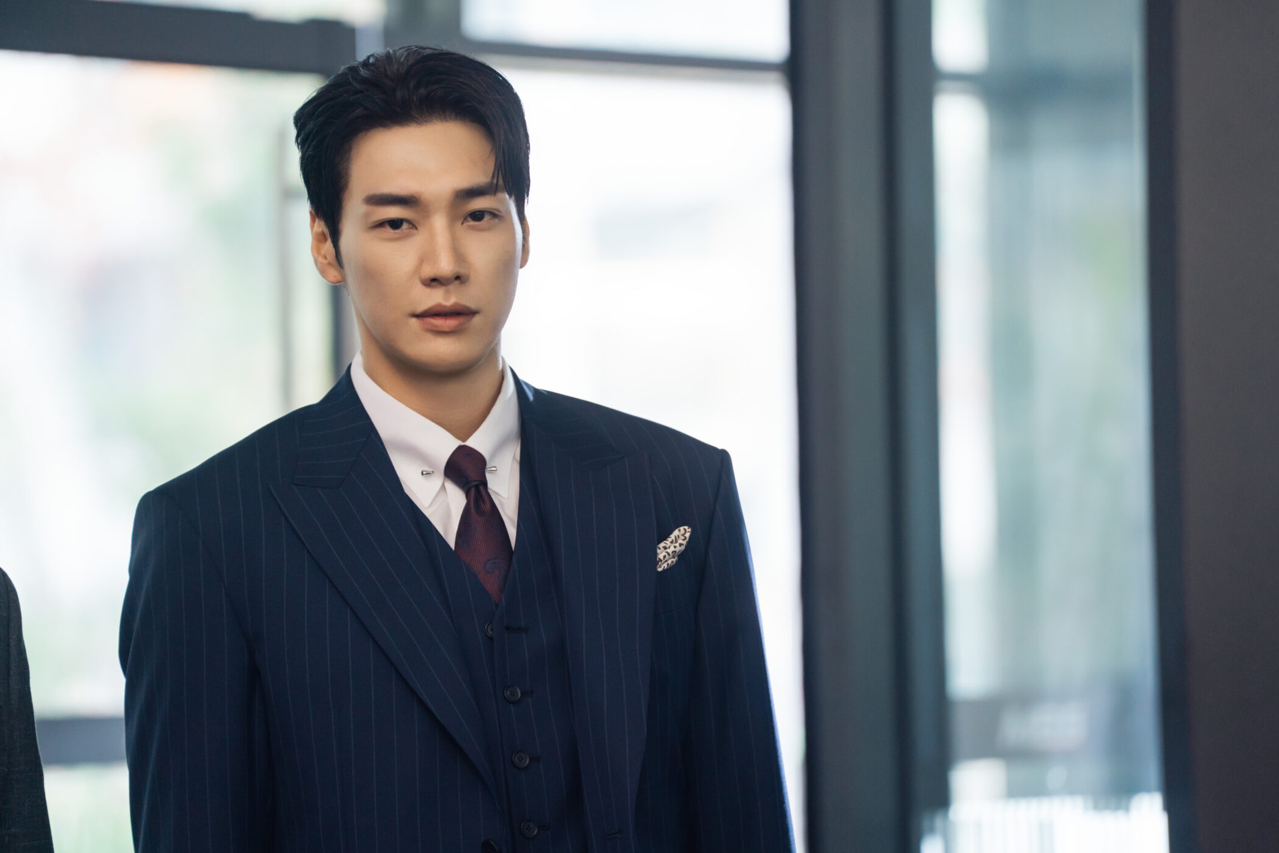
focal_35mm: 201
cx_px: 641
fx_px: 7140
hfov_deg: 10.2
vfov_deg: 6.8
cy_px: 427
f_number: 2.8
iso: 2000
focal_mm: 200
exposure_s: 1/200
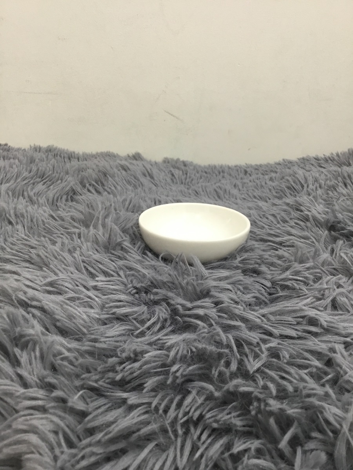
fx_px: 422
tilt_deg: -23.7
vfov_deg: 58.4
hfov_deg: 45.4
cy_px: 235
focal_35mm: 31
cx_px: 176
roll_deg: -1.3
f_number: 2.4
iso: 100
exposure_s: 1/33
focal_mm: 3.3
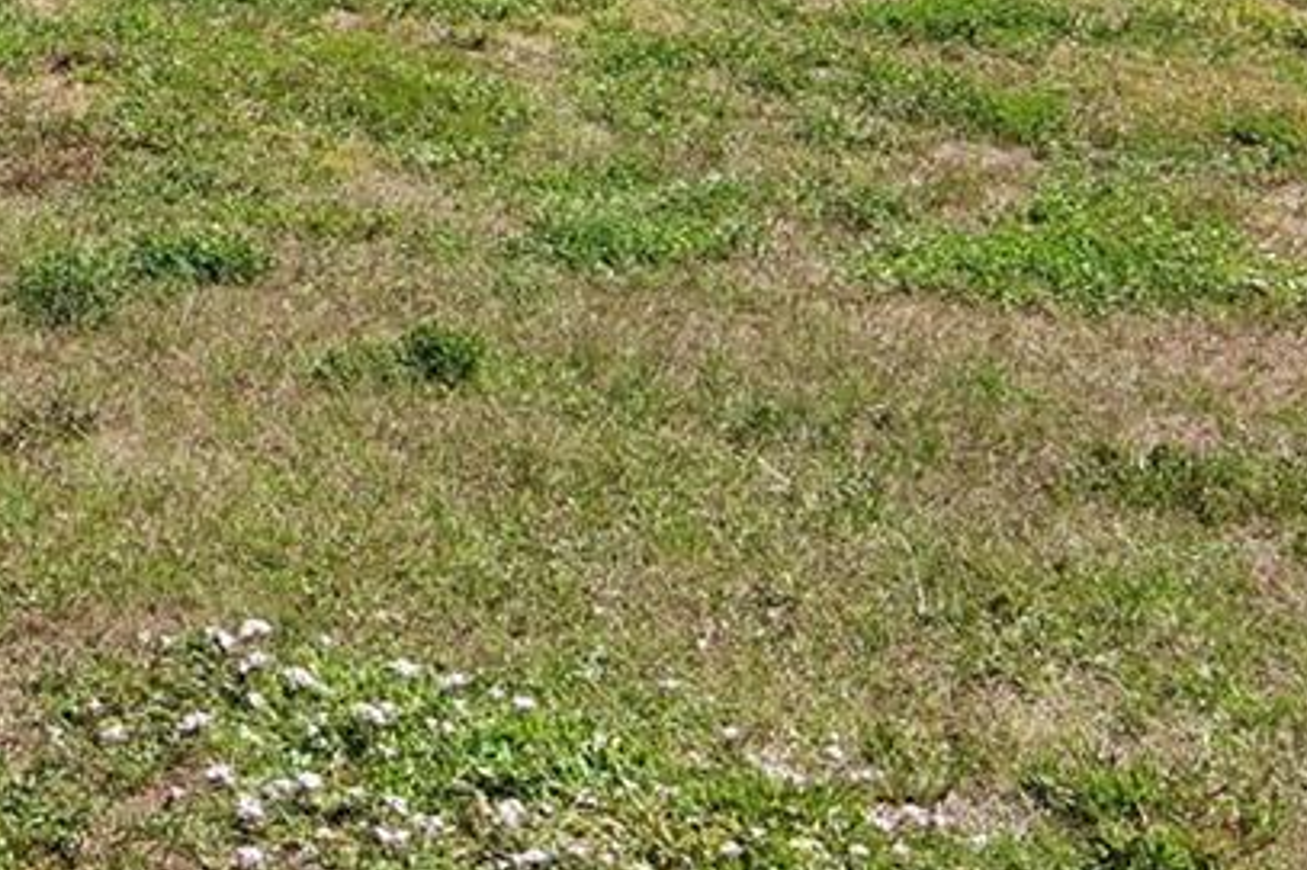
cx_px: -421
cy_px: -726
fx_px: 4137
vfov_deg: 11.1
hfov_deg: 16.9
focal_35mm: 114
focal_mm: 10.57
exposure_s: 1/320
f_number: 9
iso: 100
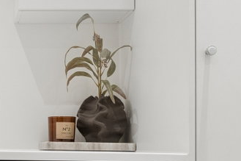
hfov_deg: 24.8
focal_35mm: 77
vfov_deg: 17.5
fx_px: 513
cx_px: -16
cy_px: 150
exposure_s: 1/8
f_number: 8
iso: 320
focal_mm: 10.5
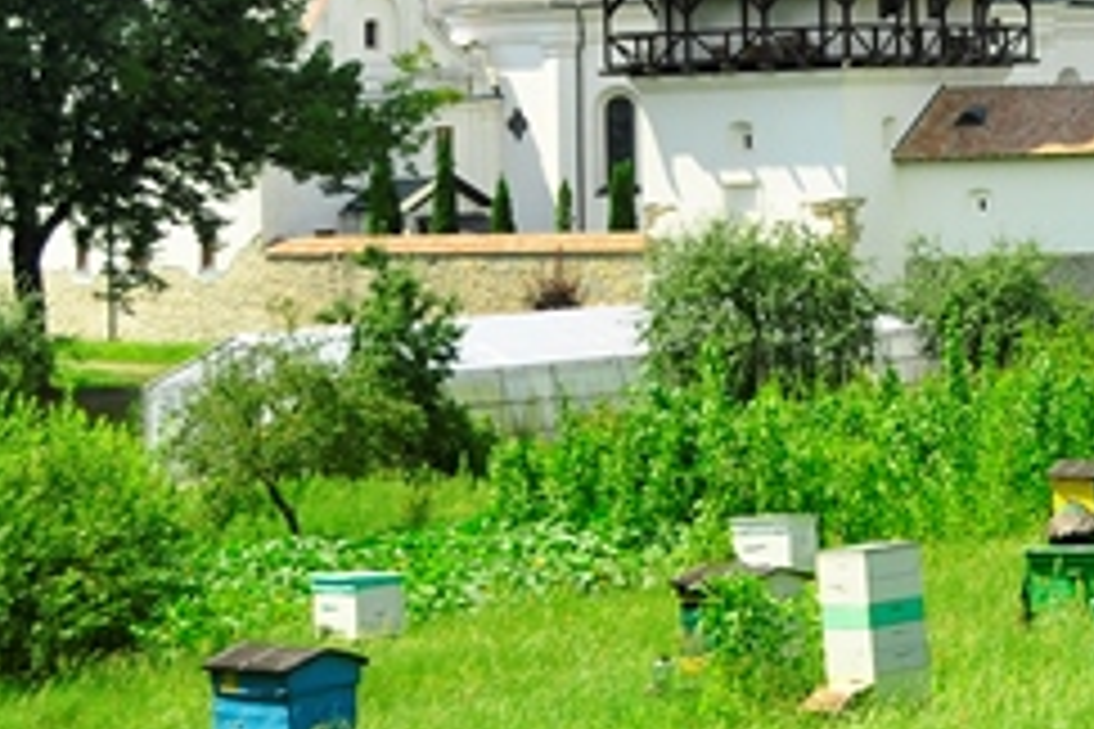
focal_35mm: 128
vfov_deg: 10.6
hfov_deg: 15.2
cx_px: 1436
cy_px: -101
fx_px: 3889
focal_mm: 26
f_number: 4.5
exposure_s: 1/800
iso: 200
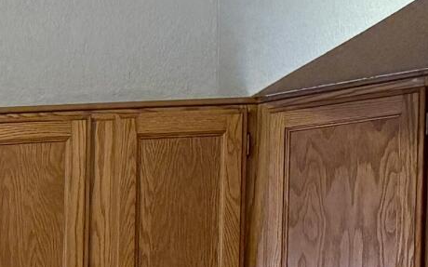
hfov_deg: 11.5
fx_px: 1935
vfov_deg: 7.3
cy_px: 687
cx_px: -383
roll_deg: +2.2
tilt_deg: -7.6
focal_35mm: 166
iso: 200
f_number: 1.78
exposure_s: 1/60
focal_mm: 6.76
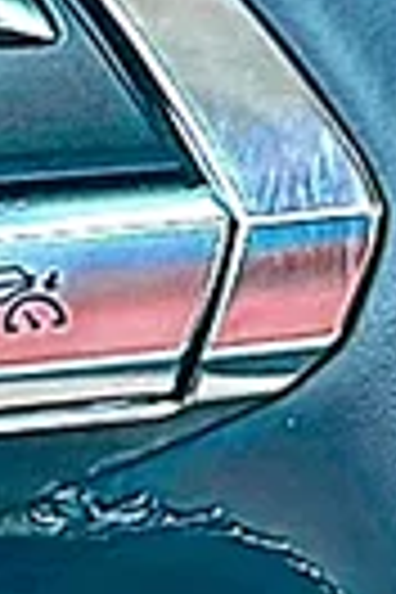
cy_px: 11
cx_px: -266
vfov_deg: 8.3
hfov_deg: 5.5
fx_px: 4092
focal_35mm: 248
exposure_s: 1/76
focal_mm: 6.86
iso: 80
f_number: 1.78
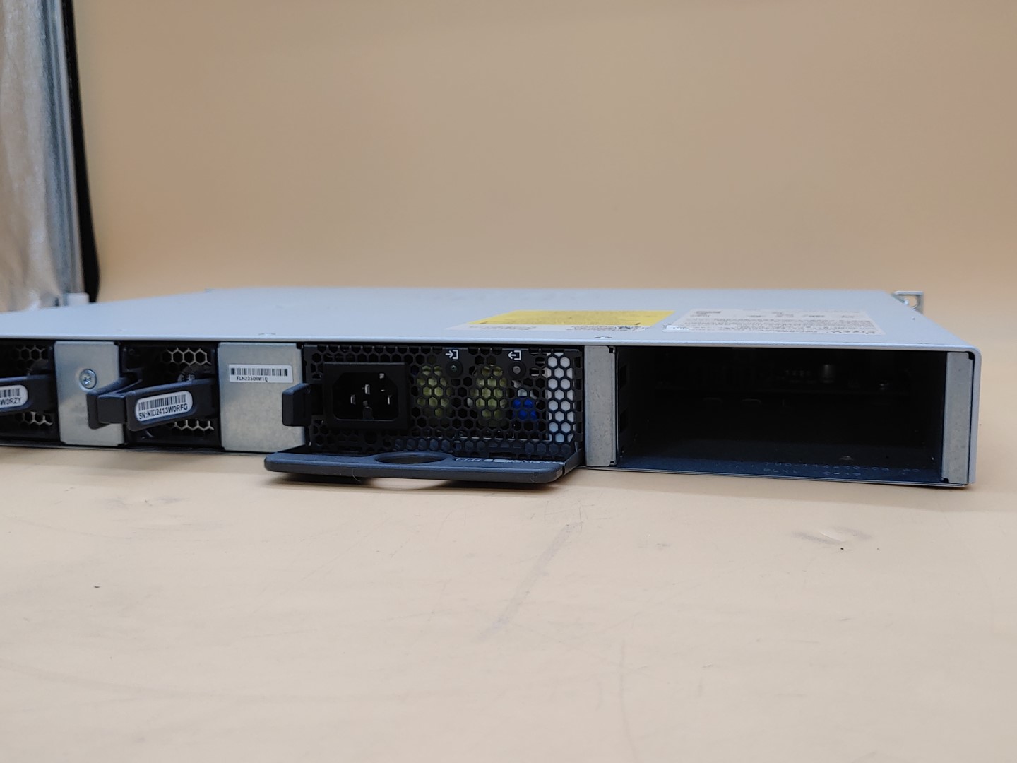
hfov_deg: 55.4
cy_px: 382
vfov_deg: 42.9
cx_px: 508
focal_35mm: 33
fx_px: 970
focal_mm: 4.36
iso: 50
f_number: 1.8
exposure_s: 1/99
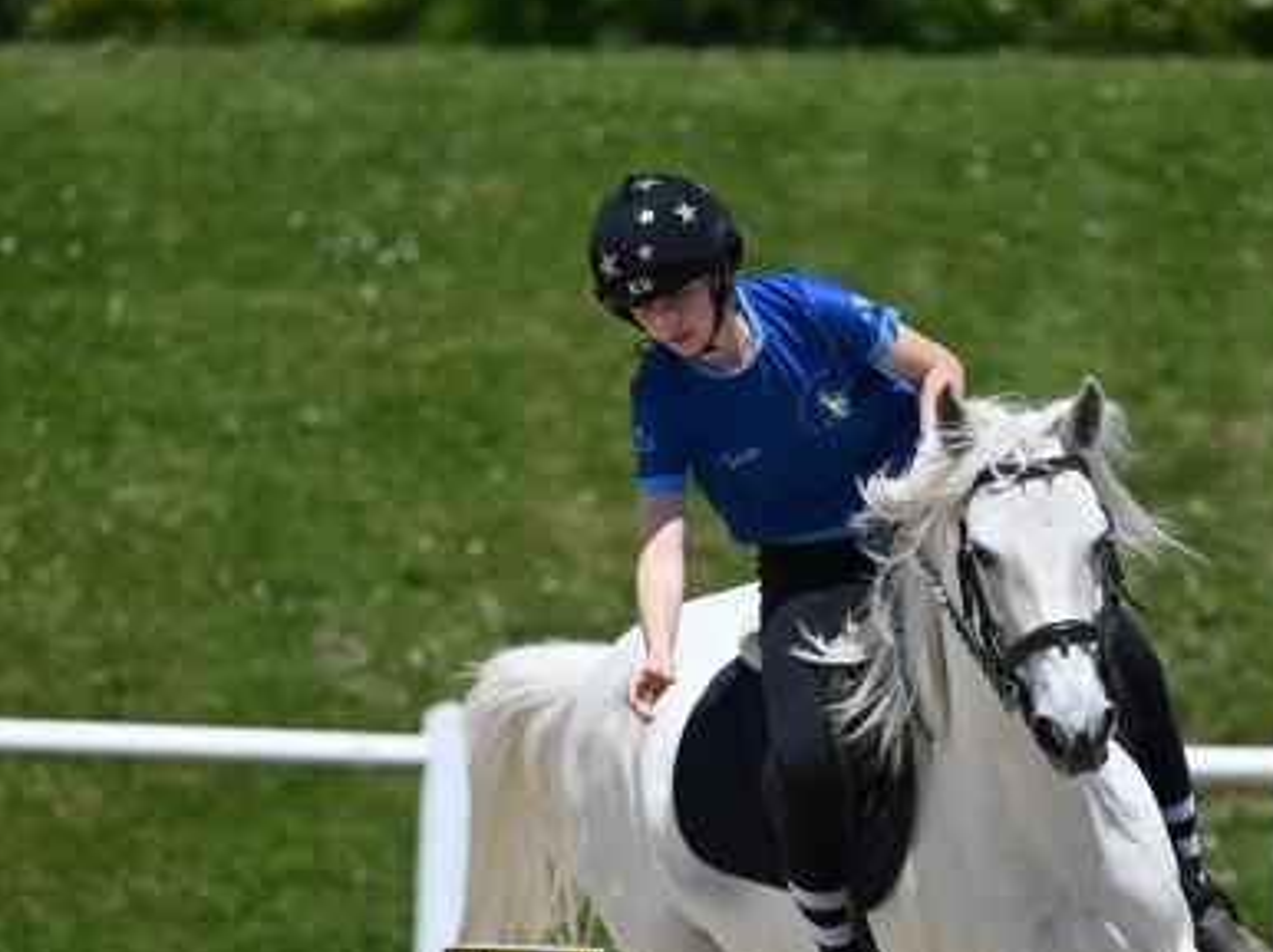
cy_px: 744
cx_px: 788
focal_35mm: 797
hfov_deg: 2.5
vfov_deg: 1.9
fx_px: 29291
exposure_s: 1/1250
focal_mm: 400
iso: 180
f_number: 5.6
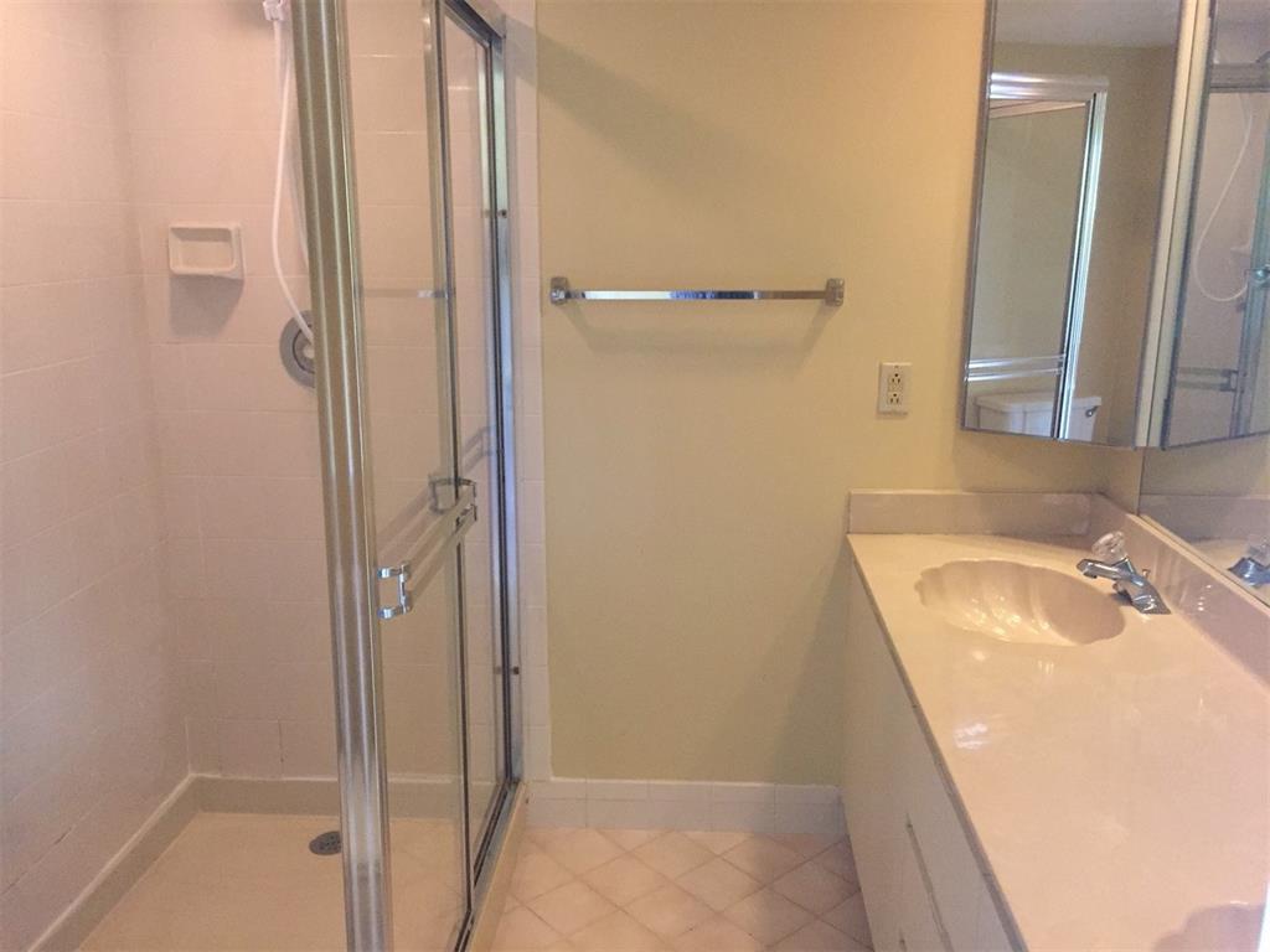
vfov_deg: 48.2
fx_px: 1064
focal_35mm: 29
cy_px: 476
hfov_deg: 61.7
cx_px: 635
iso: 250
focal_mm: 4.15
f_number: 2.2
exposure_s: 1/24
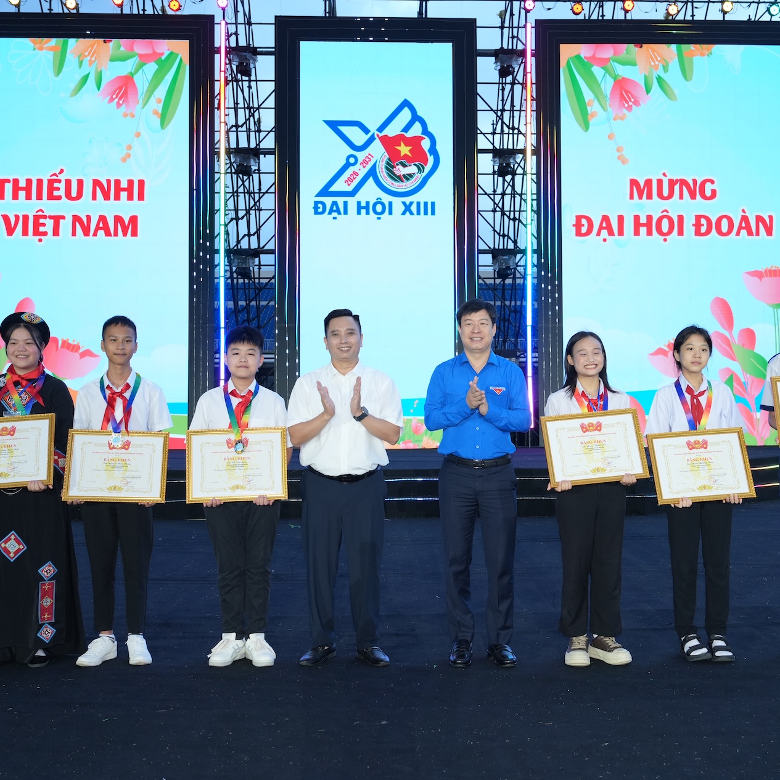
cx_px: 423
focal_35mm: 40
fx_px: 1020
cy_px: 387
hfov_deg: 41.8
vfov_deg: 41.9
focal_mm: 31
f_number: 5
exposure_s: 1/160
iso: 640
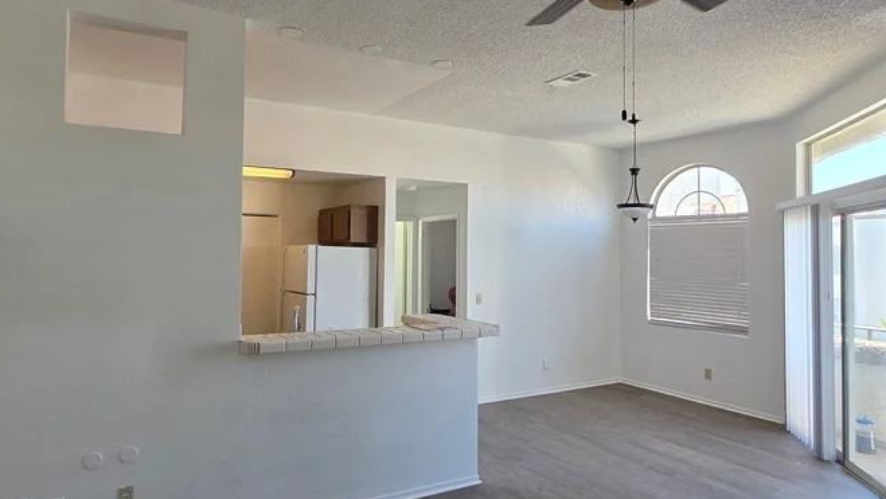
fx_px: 517
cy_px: 238
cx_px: 393
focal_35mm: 22
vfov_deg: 51.5
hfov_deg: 80.9
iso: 80
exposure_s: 1/120
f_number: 1.9
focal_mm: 2.2
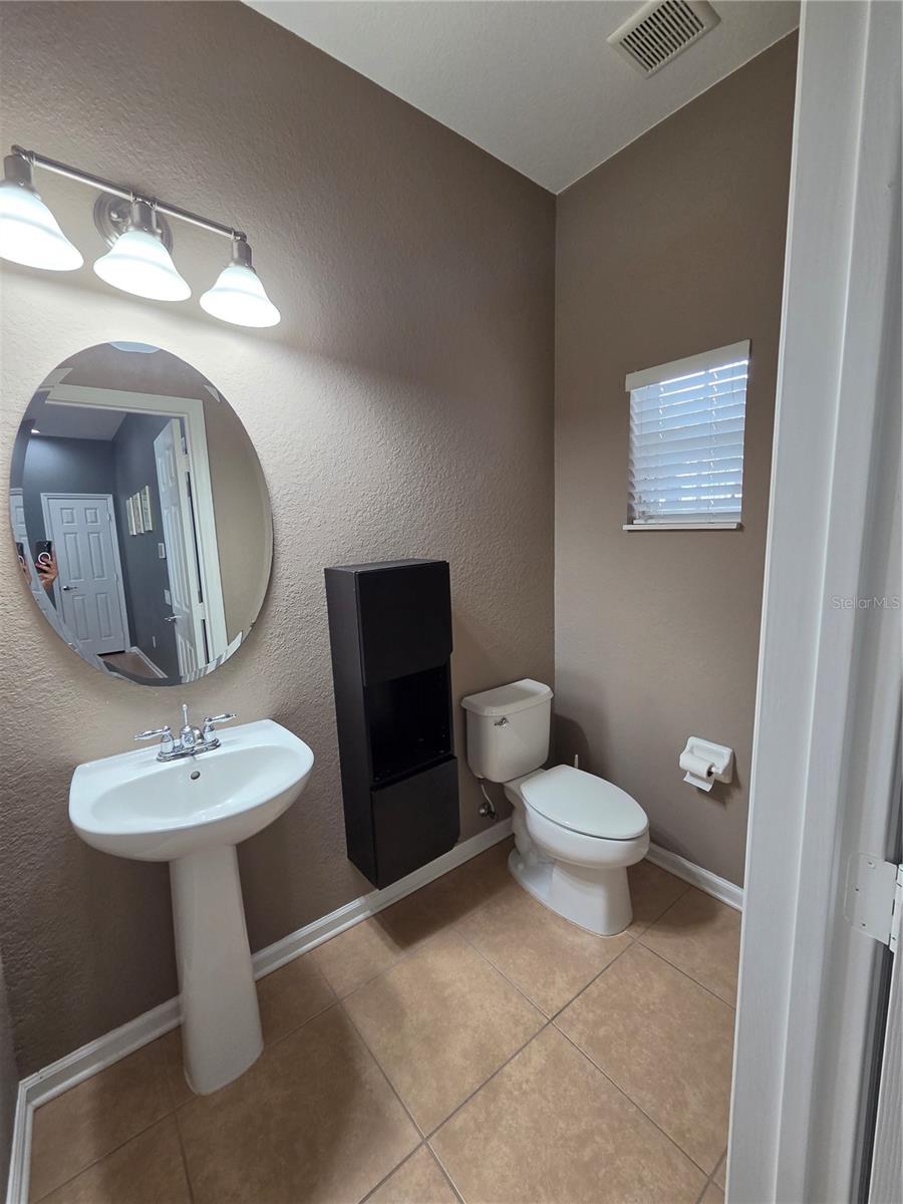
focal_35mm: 13
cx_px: 452
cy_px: 602
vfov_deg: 106.2
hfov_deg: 89.9
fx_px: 452
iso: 160
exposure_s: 1/120
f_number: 2.2
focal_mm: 2.2
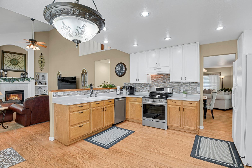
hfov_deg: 93.3
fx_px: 119
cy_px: 84
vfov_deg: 70.4
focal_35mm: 17
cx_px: 126
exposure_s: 2.5
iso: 250
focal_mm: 17
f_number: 8
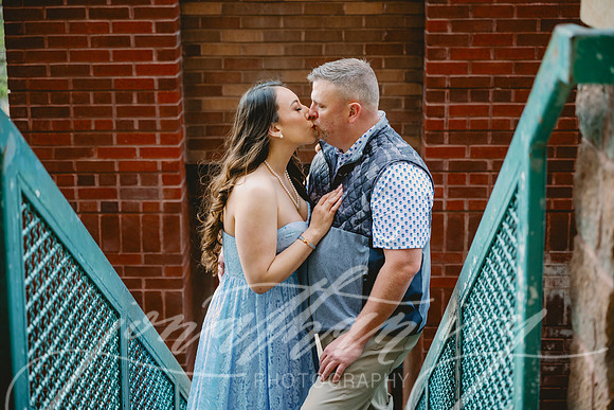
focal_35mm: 68
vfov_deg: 20.0
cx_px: 307
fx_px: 1160
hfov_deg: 29.6
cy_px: 205
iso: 320
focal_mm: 68
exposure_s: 1/1000
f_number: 2.8
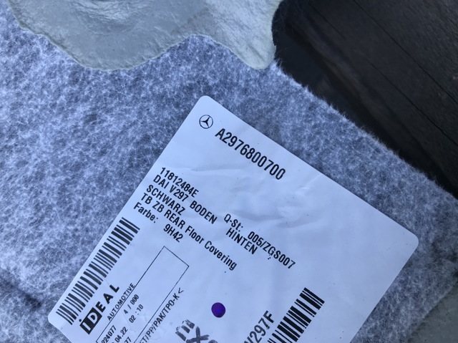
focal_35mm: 28
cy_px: 172
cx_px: 229
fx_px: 370
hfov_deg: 63.5
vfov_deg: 49.7
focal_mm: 3.99
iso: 20
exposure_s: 1/370
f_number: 1.8
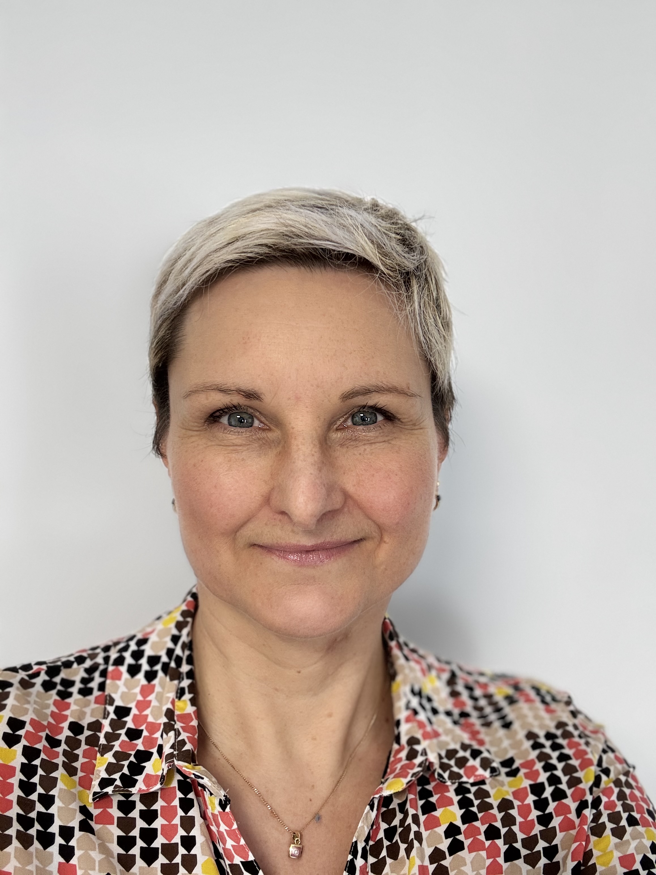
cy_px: 438
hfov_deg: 46.8
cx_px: 328
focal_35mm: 30
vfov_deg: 60.0
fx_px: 758
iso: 80
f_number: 1.9
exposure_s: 1/65
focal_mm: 2.69
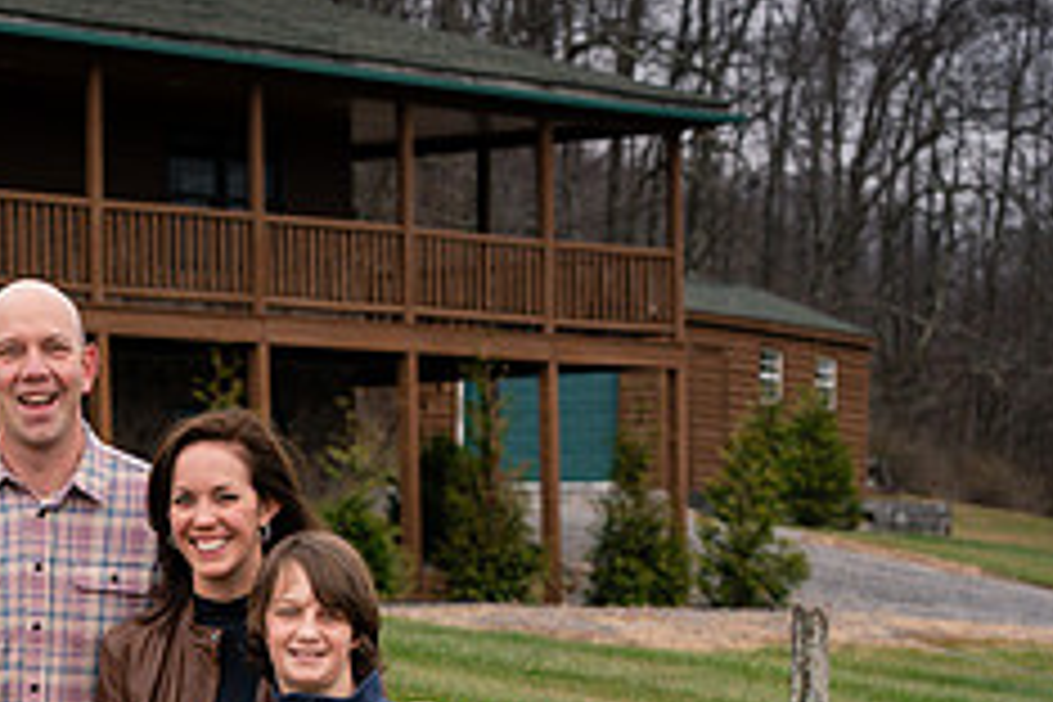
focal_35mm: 211
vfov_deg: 6.5
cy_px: 812
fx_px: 6171
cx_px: 126
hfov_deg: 9.7
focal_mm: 85
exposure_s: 1/500
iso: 320
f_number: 5.6
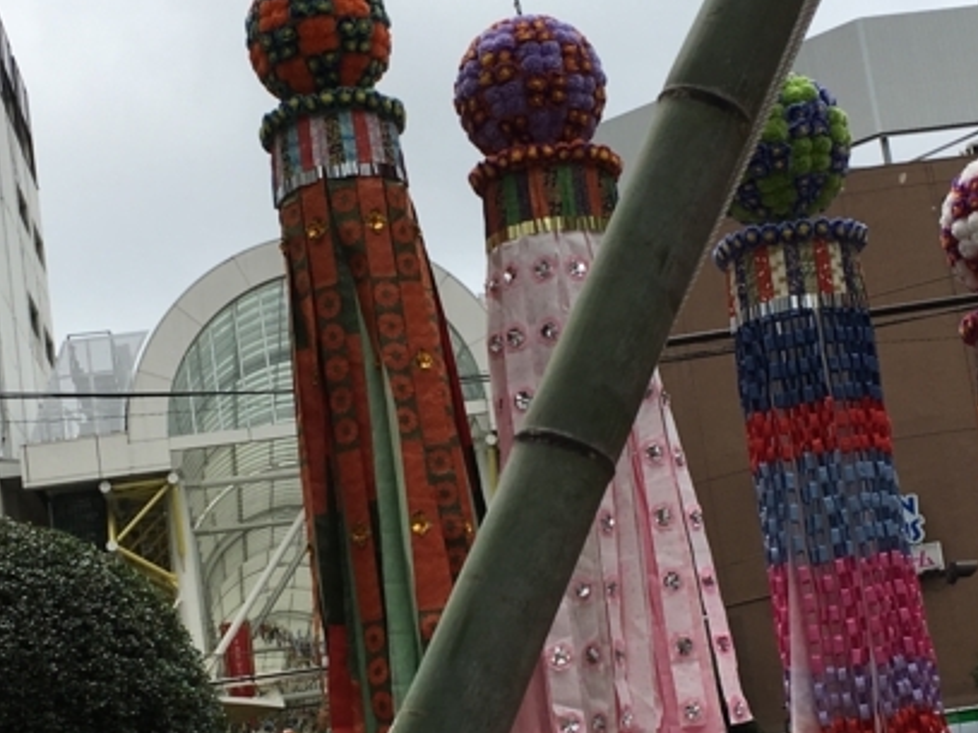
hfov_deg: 26.7
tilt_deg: +12.2
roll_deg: +8.4
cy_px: 471
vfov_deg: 20.1
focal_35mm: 73
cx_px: 466
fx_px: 2062
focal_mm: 4.15
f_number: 2.2
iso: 25
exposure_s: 1/2564
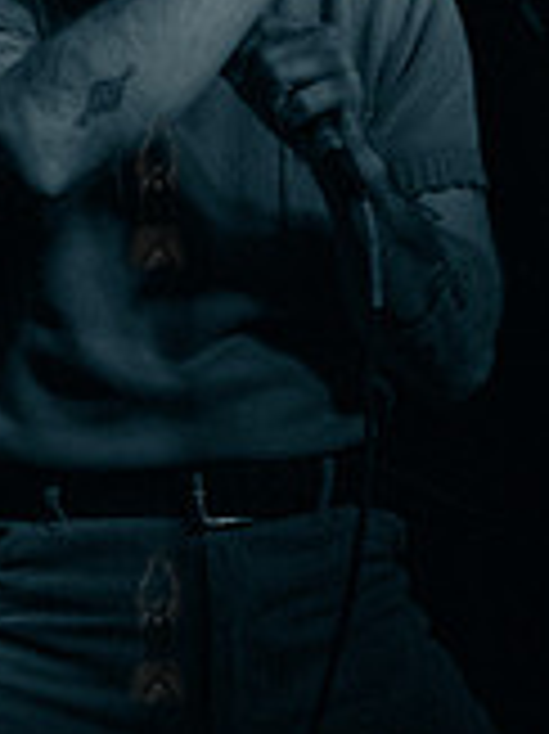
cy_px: 189
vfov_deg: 15.1
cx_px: 153
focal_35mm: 130
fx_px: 2753
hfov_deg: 11.4
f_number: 4.5
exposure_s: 1/400
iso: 10000
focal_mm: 38
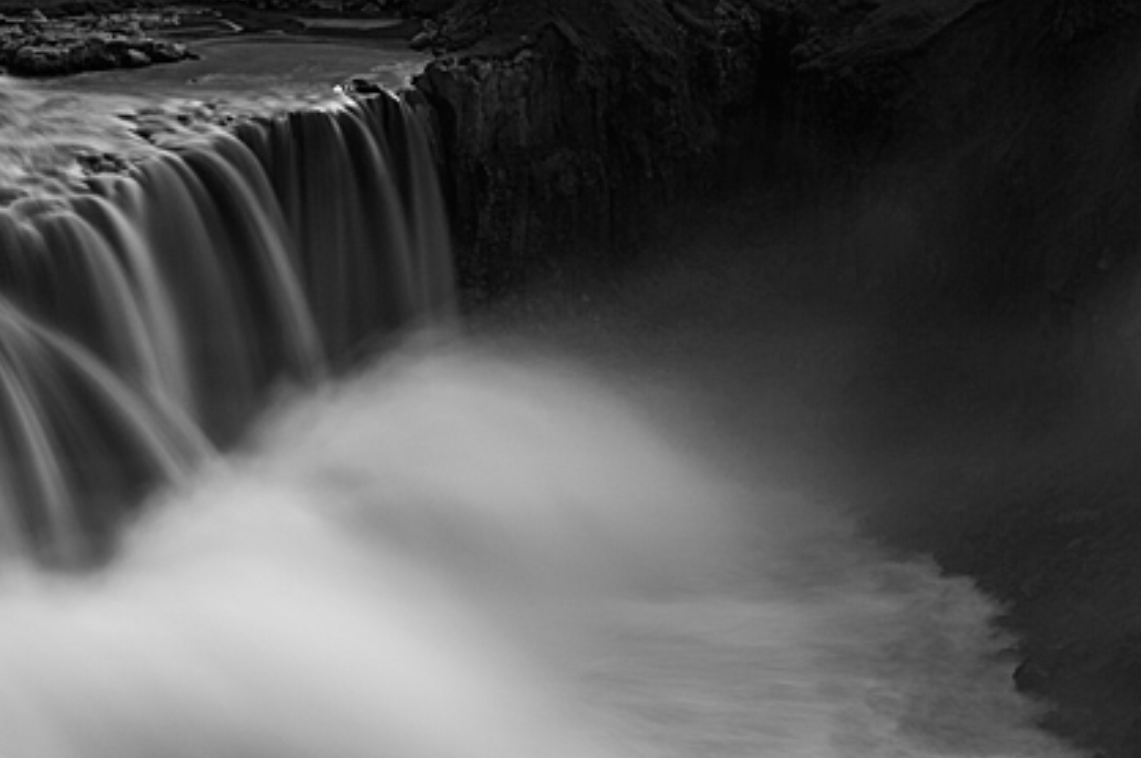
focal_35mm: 216
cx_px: 479
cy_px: 357
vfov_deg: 6.3
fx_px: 6838
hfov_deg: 9.5
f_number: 11
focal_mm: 100
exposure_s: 6
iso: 200
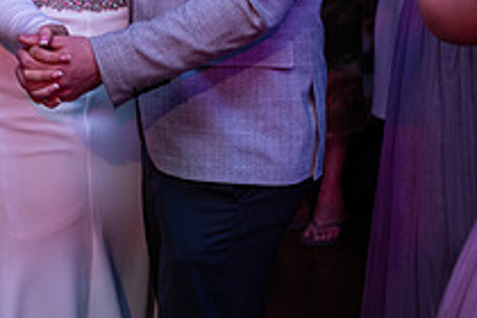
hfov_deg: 13.2
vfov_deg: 8.7
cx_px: 145
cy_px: -110
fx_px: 2054
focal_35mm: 155
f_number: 3.5
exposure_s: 1/160
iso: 500
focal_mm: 56
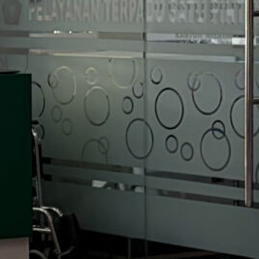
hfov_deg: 7.7
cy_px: 26
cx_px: -234
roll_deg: +0.4
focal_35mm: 220
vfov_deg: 7.9
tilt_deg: -1.2
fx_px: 1862
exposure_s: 1/122
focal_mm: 5.96
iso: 40
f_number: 1.6
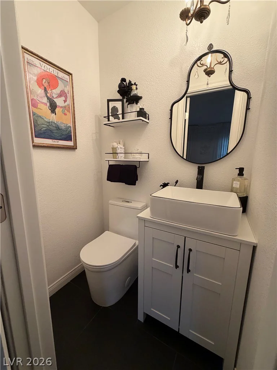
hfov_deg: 85.7
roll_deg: -2.1
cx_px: 138
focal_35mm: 14
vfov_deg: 102.1
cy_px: 185
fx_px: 149
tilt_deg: -10.0
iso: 320
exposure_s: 1/120
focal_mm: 2.22
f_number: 2.2
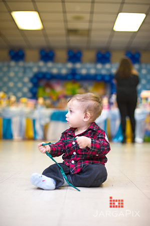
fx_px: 313
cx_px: 75
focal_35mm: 50
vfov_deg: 39.6
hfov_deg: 26.9
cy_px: 113
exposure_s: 1/250
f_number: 2
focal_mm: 50
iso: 1600
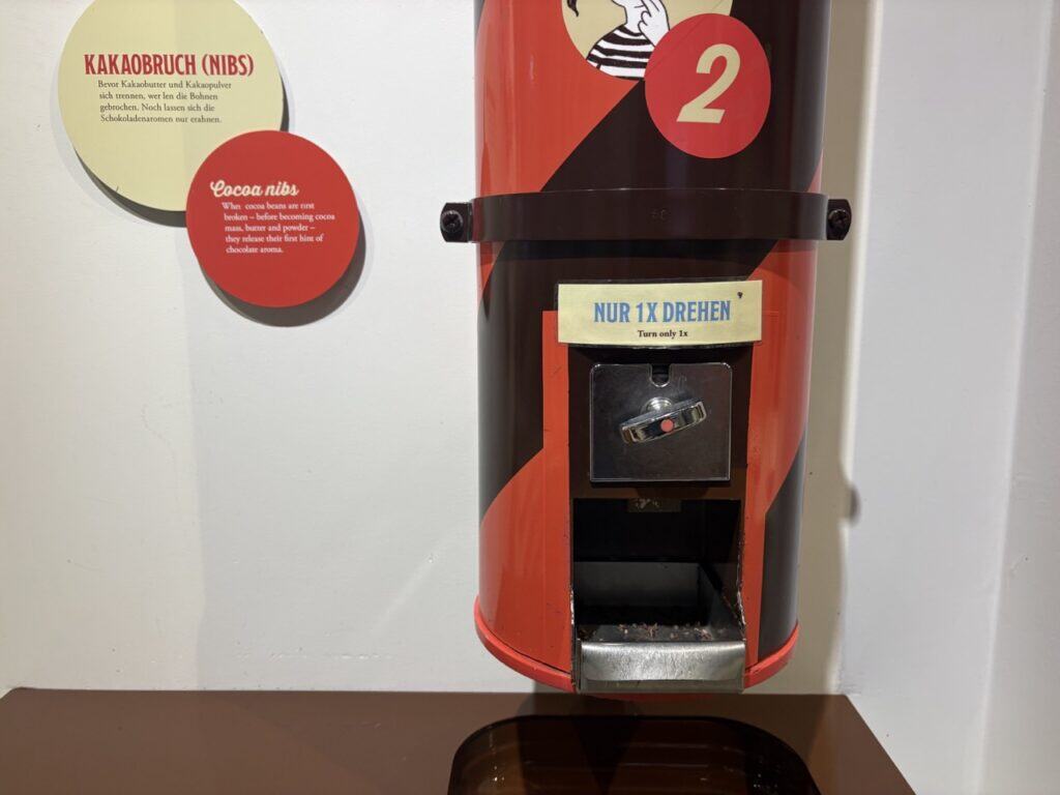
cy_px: 398
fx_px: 796
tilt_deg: -9.3
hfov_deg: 67.3
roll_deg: +0.2
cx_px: 530
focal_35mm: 26
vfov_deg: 53.1
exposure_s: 1/100
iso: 80
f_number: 1.6
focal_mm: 5.96
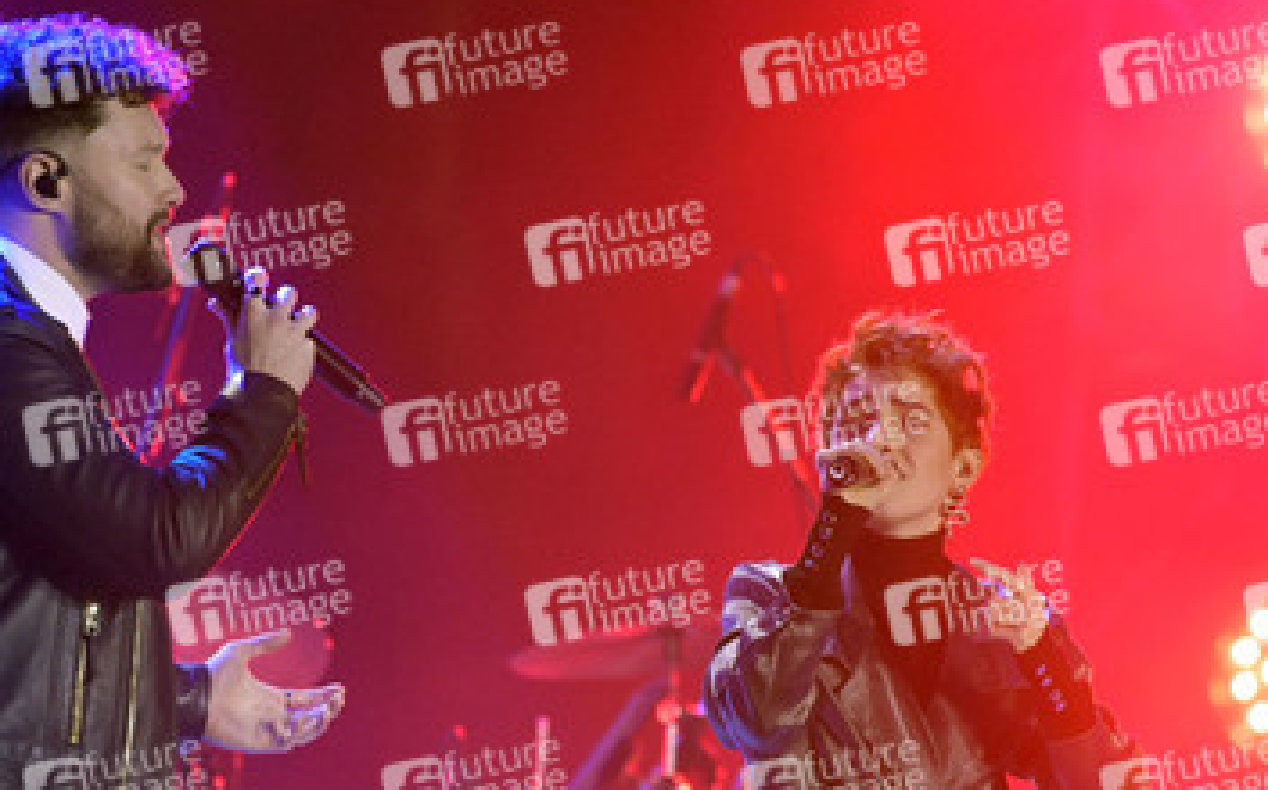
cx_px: 523
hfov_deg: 3.9
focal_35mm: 534
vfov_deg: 2.5
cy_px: 514
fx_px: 18439
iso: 12800
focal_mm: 410
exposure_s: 1/500
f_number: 5.6
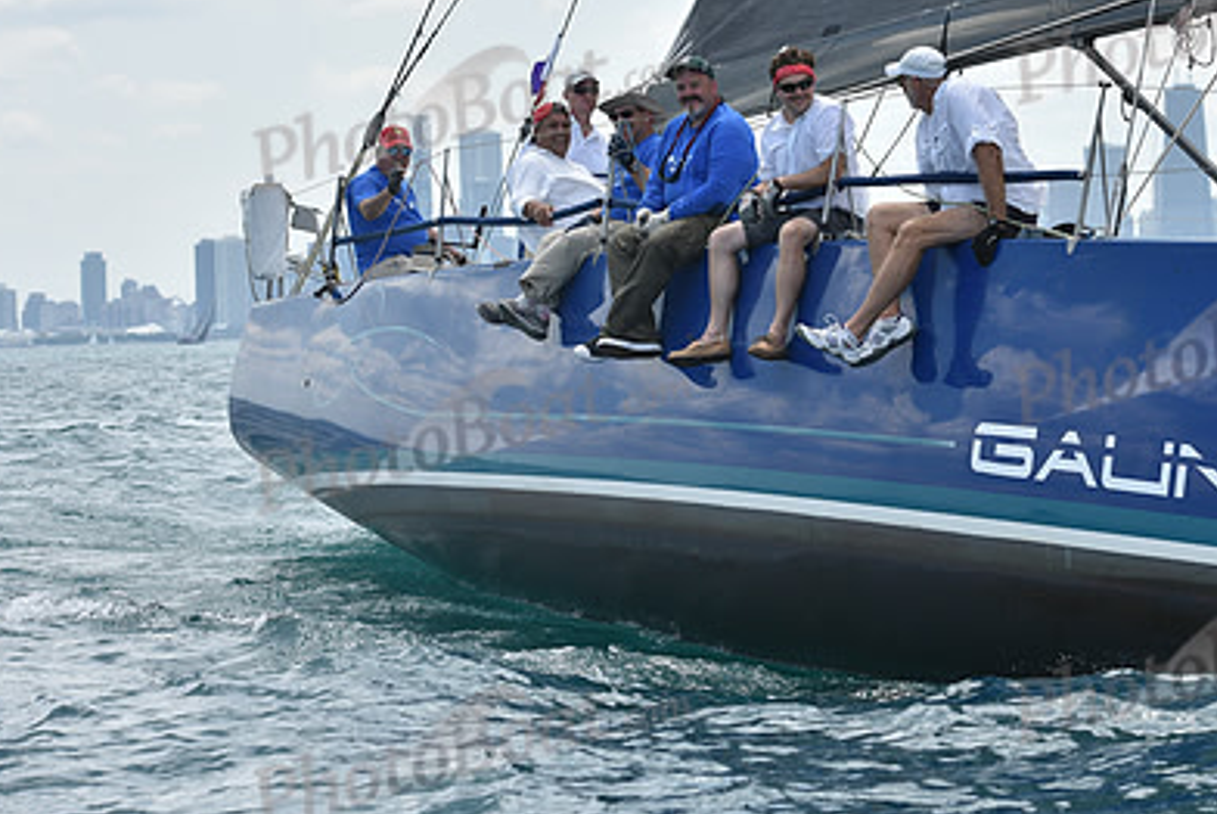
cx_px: 854
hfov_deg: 15.0
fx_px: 4601
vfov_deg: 10.1
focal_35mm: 136
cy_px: 228
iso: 250
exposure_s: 1/1250
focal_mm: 92
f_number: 6.3
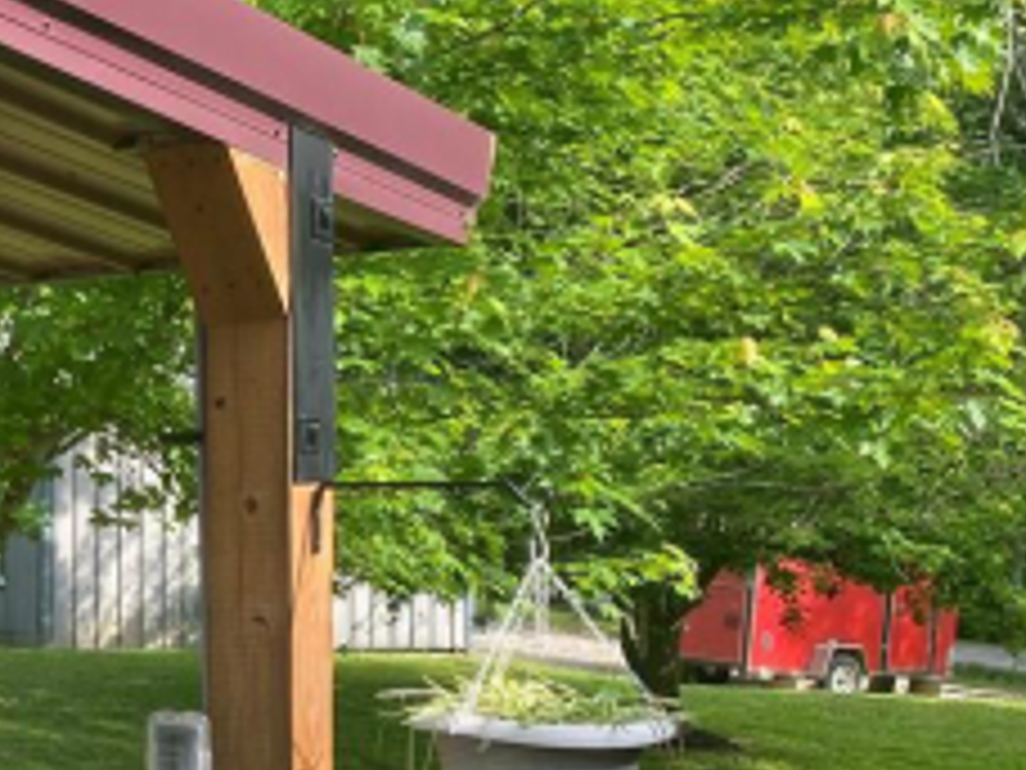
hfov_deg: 23.1
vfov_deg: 19.2
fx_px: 2253
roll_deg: +0.0
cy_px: 585
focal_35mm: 76
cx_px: -272
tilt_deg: -0.9
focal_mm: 4.25
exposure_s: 1/536
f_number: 1.8
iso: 32
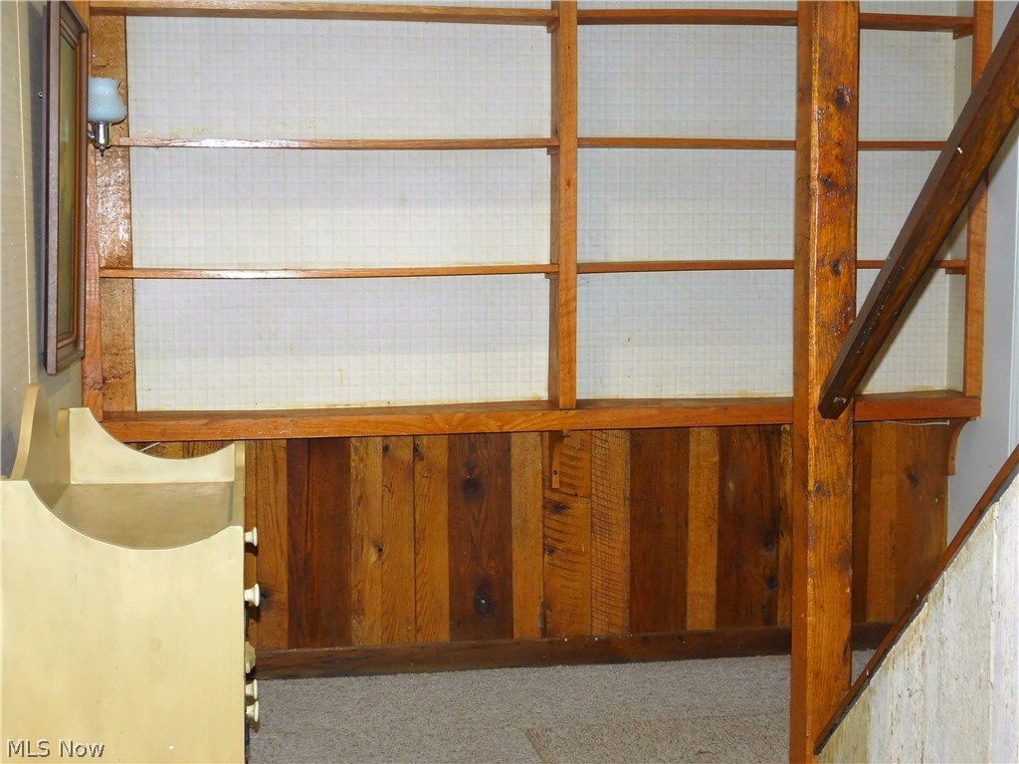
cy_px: 382
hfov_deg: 37.5
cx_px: 510
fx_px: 1501
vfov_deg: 28.5
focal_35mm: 51
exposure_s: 1/30
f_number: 3.8
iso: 320
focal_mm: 9
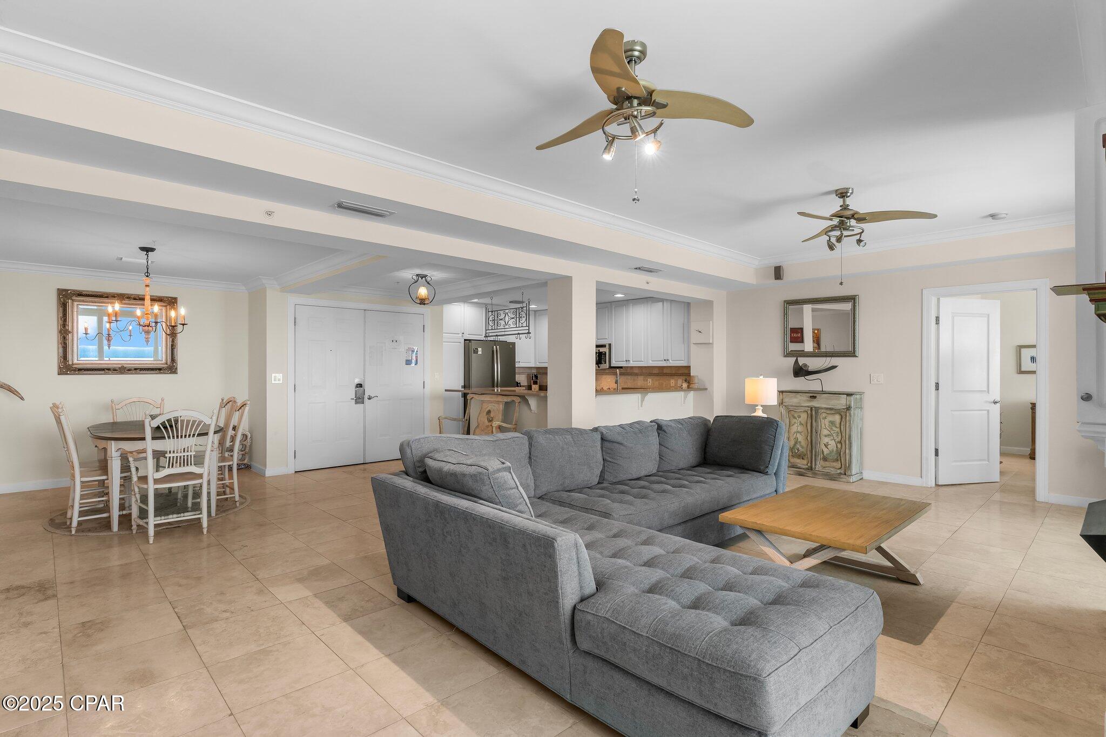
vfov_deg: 69.8
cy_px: 368
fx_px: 528
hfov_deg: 92.6
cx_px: 553
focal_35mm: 17
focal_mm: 17.2
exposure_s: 1/10
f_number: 8
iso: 400
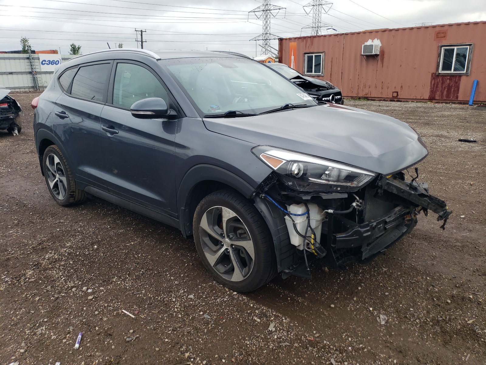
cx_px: 243
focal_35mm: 26
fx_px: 365
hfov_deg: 67.3
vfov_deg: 53.1
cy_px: 182
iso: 50
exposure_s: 1/1667
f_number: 1.5
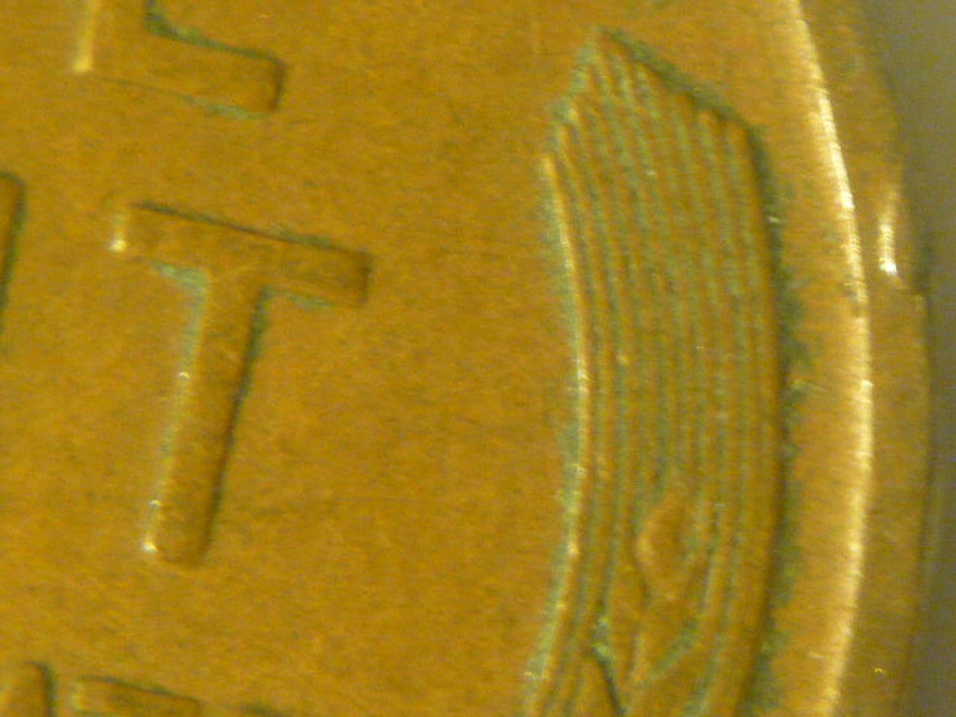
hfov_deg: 12.3
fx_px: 4419
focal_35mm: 160
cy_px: 358
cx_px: 478
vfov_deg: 9.3
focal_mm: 16.5
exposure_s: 1/10
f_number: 5.1
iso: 800
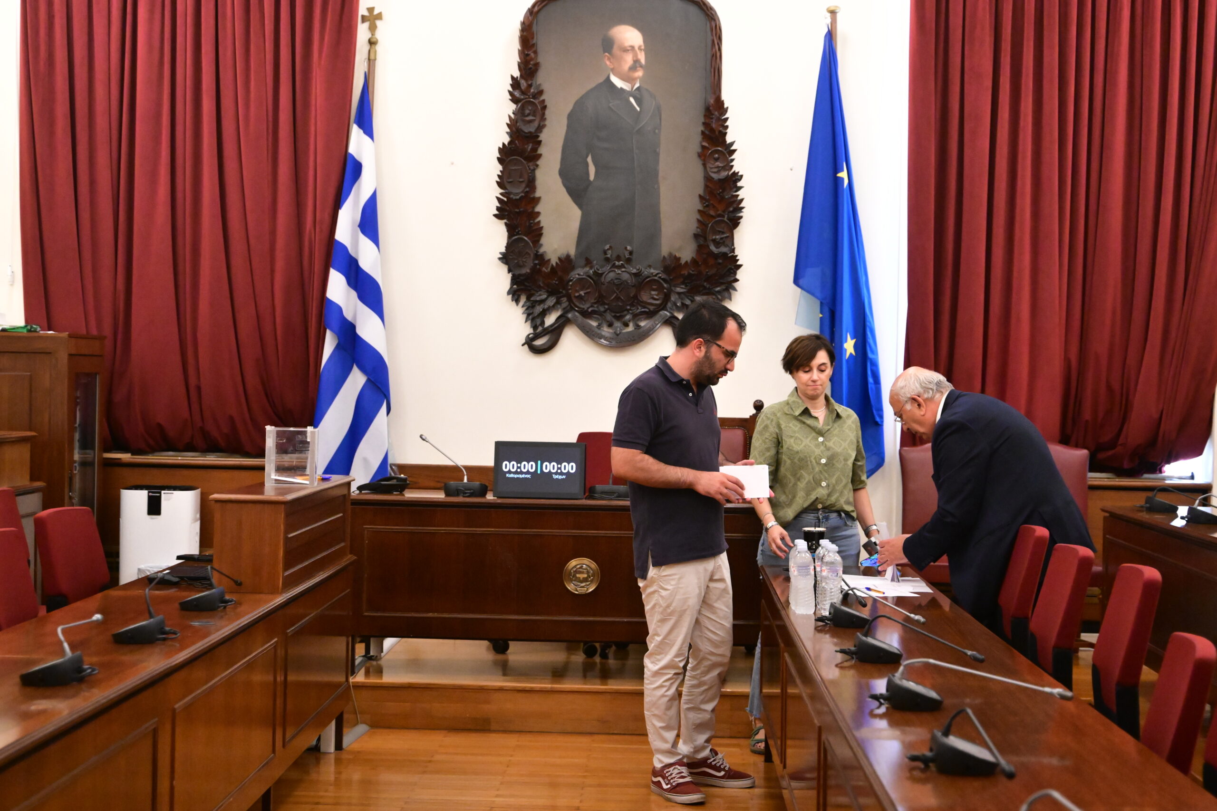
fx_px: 1893
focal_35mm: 56
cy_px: 406
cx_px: 608
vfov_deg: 24.2
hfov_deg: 35.6
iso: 8000
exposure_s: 1/400
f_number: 3.5
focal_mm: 56
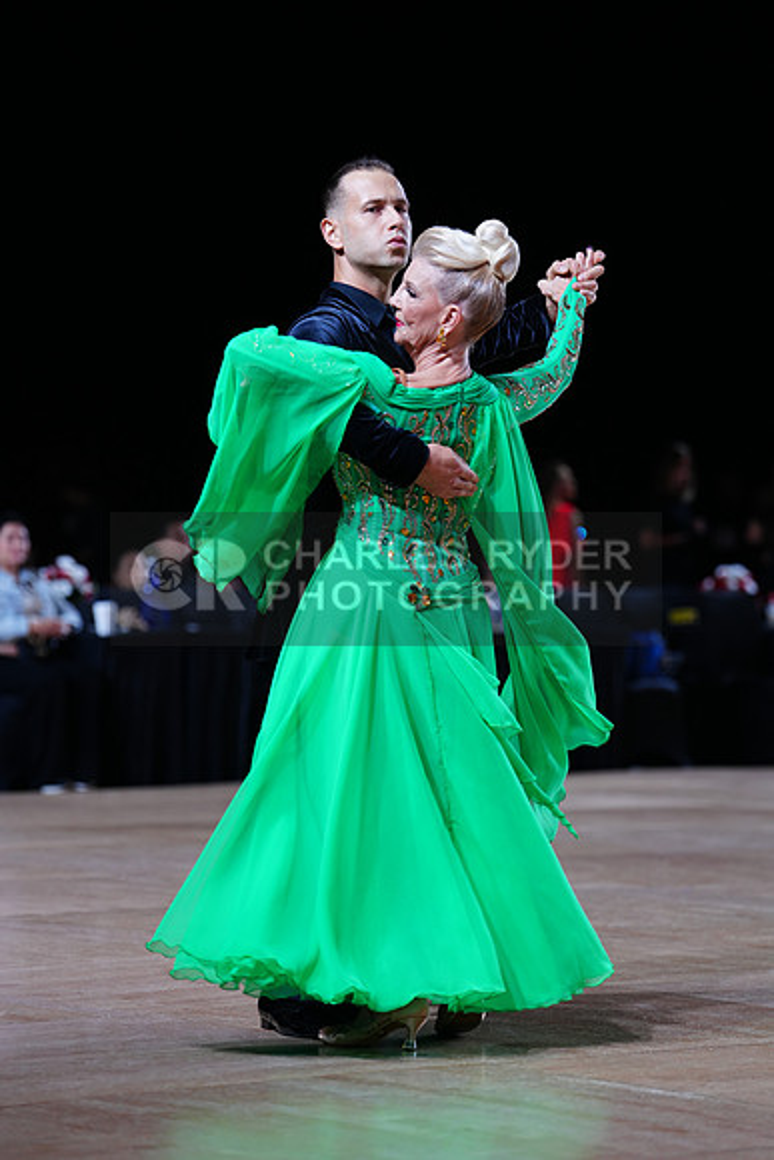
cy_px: 580
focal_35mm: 131
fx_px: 4222
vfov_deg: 15.6
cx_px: 387
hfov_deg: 10.5
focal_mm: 131
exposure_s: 1/500
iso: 500
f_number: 2.8
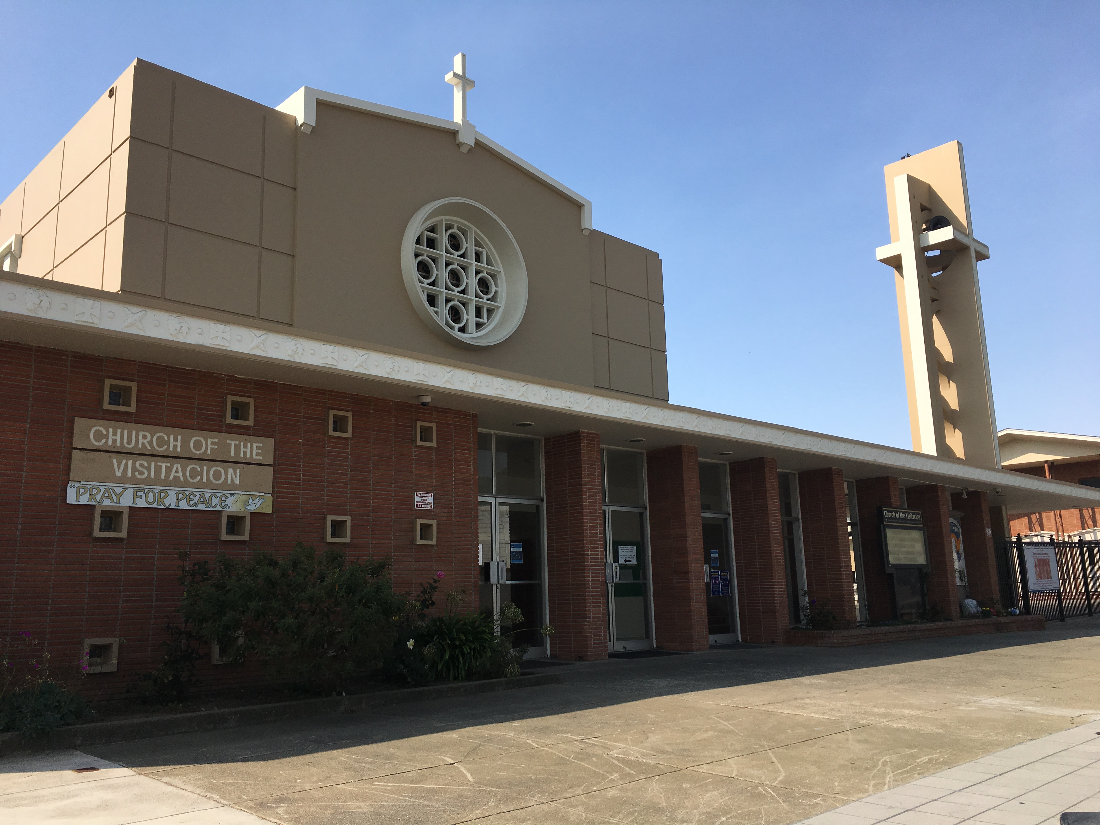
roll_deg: +1.3
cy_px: 412
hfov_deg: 61.7
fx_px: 922
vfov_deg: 48.2
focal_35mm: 29
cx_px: 550
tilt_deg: +10.7
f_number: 2.2
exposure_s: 1/2959
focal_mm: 4.15
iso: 25
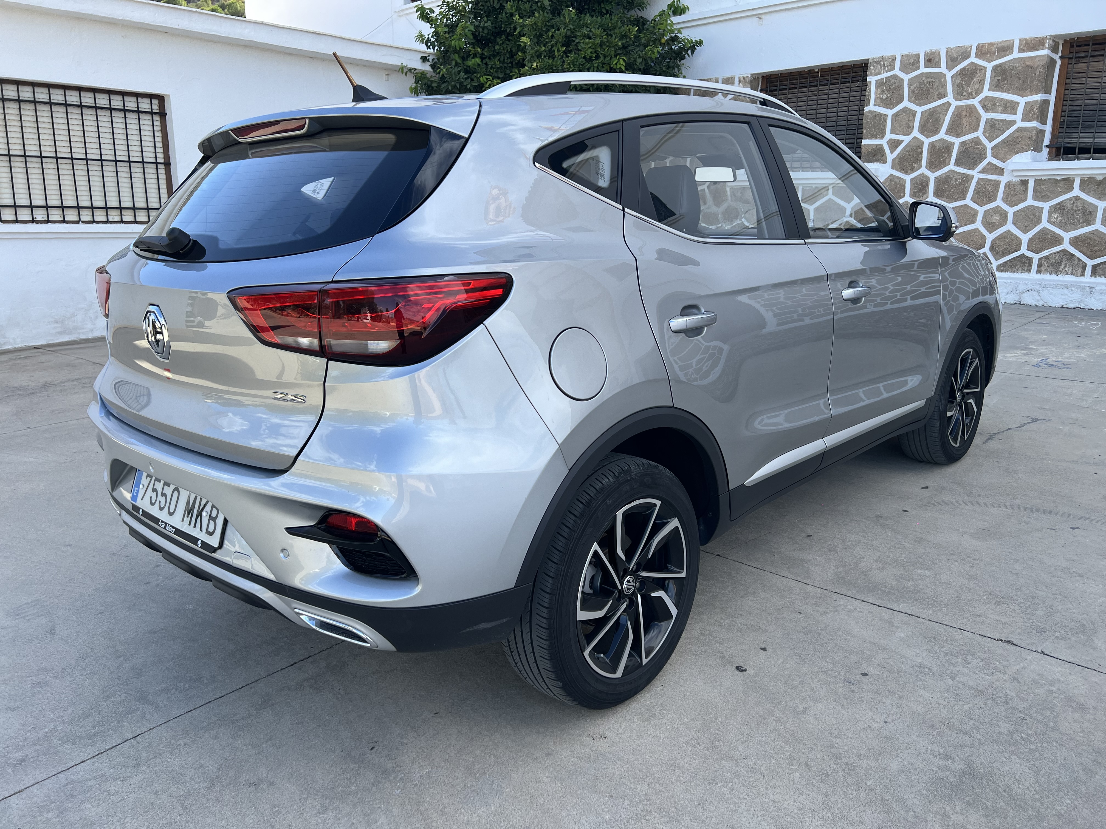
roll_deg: +0.0
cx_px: 553
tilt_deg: -13.4
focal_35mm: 26
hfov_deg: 67.3
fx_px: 831
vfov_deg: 53.1
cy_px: 414
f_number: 1.5
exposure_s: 1/1183
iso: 50
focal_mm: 5.7
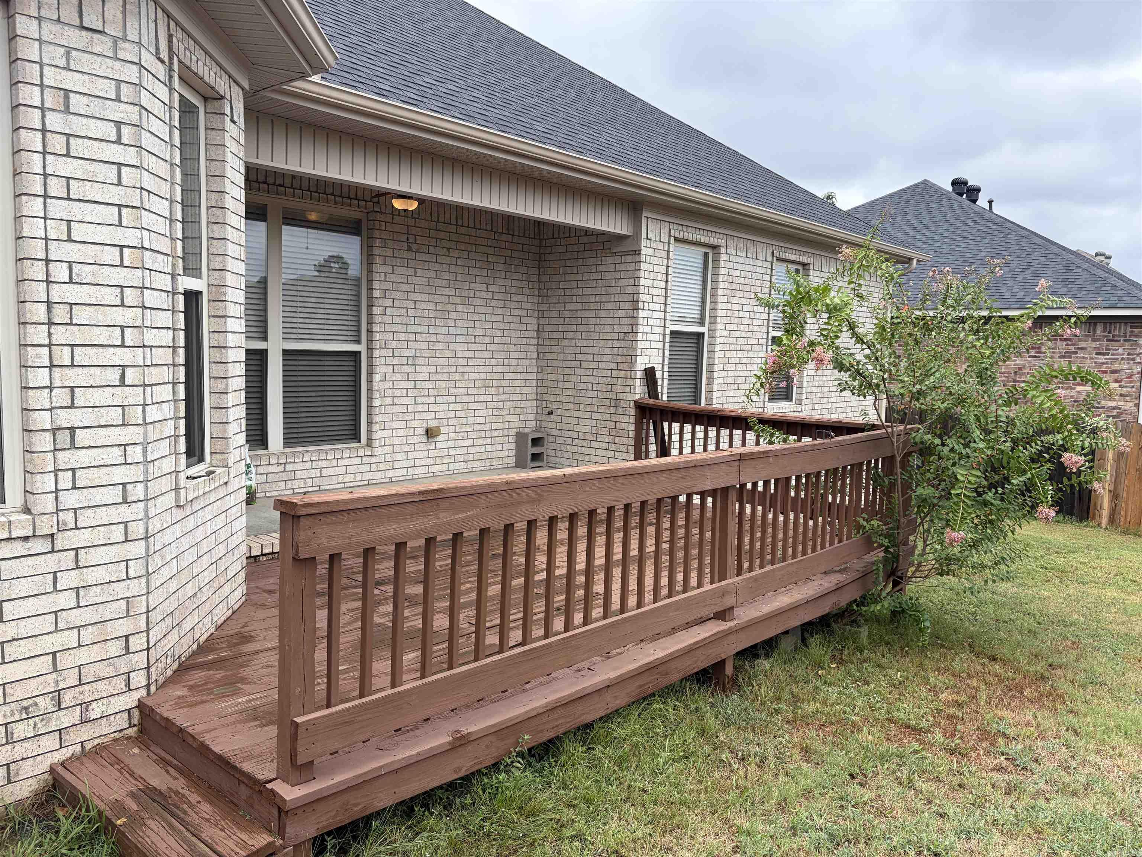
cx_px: 571
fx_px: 858
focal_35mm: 26
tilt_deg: -4.2
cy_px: 428
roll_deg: -1.1
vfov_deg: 53.1
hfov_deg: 67.3
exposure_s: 1/987
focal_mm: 5.96
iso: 50
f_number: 1.6
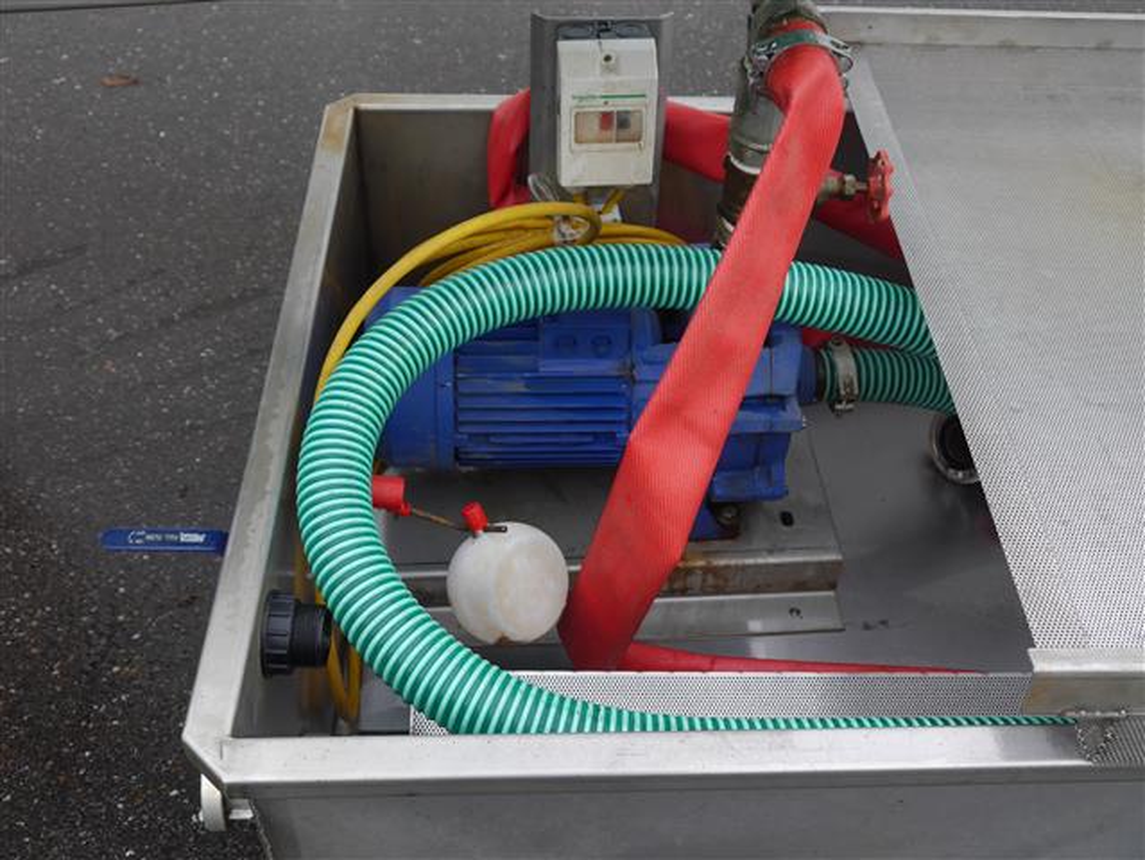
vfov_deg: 36.0
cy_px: 430
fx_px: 1324
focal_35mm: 40
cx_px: 572
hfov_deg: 46.8
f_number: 5
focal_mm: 20
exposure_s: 1/125
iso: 160
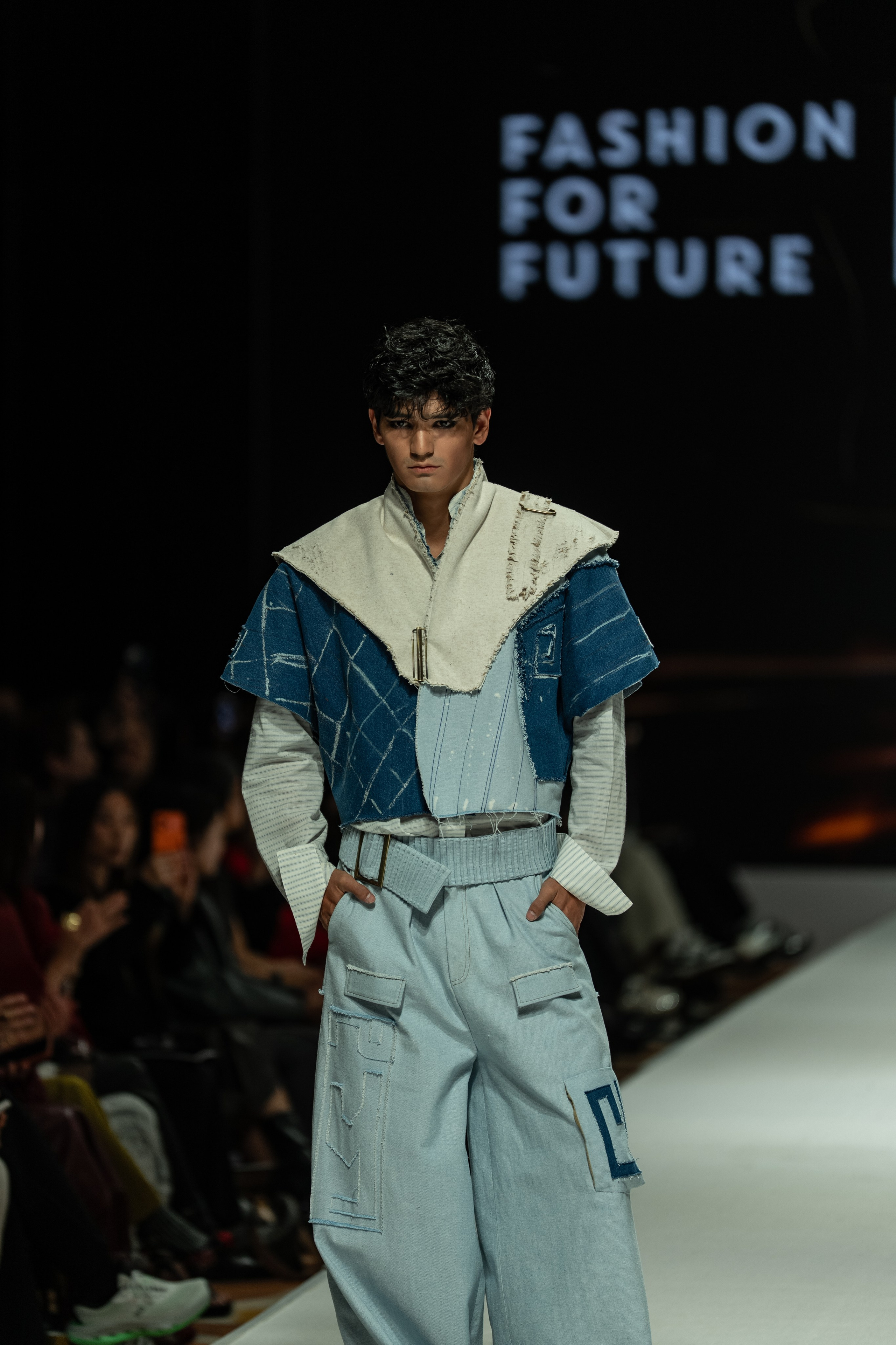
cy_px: 672
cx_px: 448
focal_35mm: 186
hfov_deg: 7.4
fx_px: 6947
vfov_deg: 11.1
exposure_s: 1/320
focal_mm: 186.1
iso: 200
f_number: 2.8
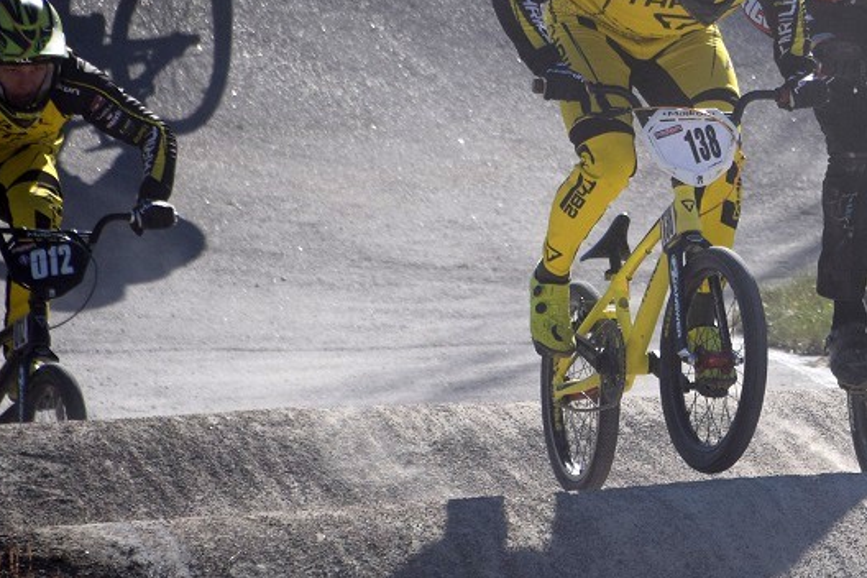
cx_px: 742
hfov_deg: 3.9
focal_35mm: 531
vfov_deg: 2.6
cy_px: 98
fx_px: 12787
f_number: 7.1
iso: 400
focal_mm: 200
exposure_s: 1/1600
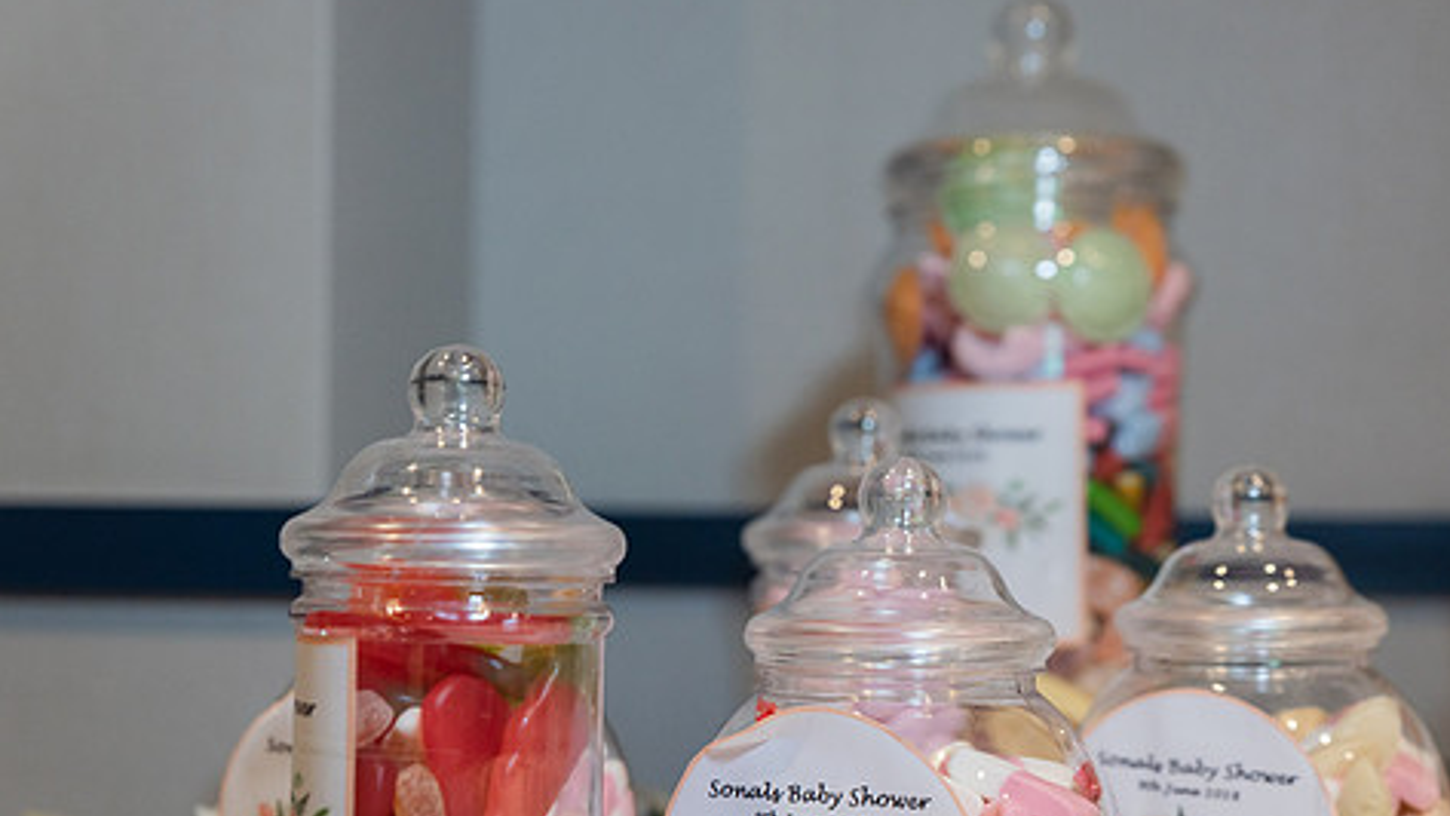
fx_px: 2768
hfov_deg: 29.3
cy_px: 551
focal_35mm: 72
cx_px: 834
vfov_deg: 16.7
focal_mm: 56
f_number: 4
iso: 800
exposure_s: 1/160
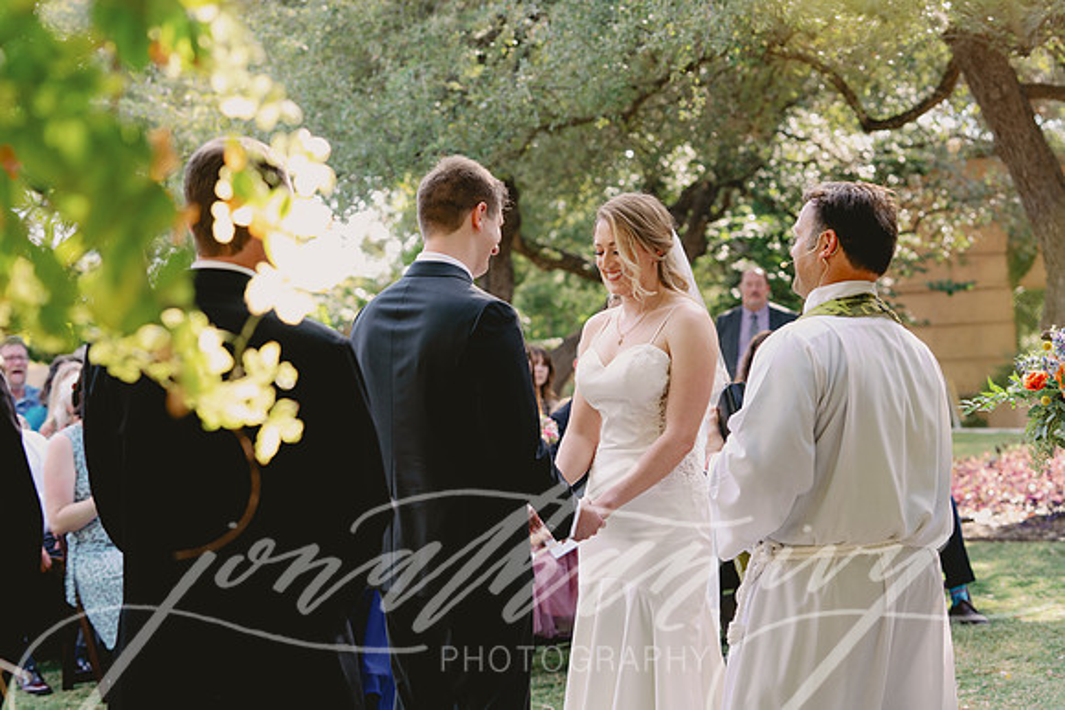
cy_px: 332
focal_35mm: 78
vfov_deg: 17.6
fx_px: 2300
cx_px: 567
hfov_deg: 26.1
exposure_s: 1/100
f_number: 4
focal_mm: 73
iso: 200
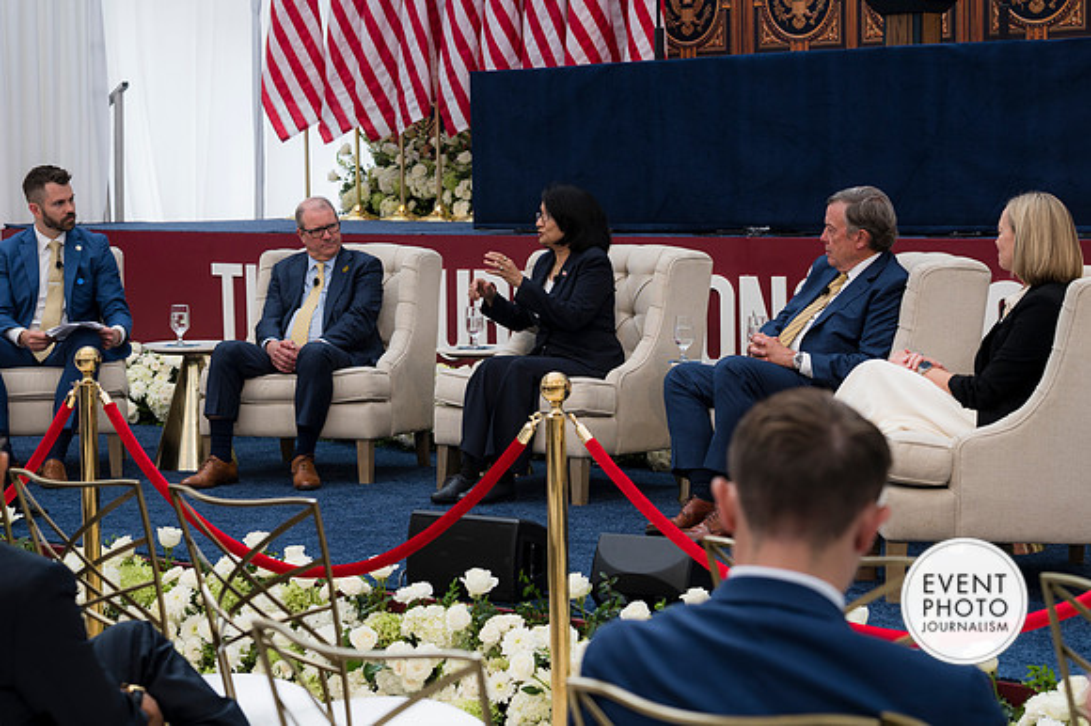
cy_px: 363
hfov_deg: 26.0
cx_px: 546
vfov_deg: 17.5
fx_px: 2362
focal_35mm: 78
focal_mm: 52
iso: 125
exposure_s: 1/160
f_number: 4
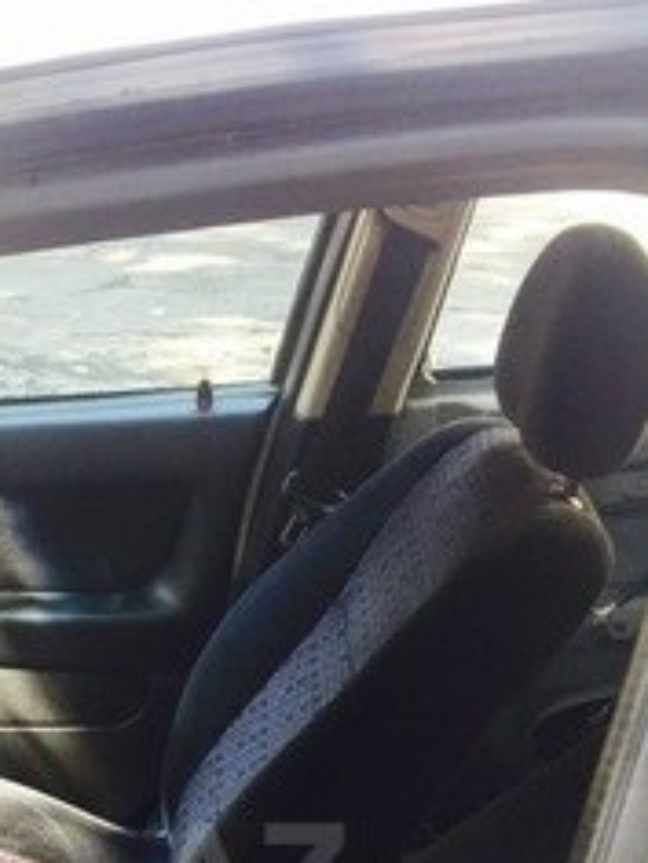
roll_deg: +11.0
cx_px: -29
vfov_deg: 29.4
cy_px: 878
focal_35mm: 61
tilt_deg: -27.7
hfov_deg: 22.9
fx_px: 1523
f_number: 2.2
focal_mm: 4.15
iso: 32
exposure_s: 1/50
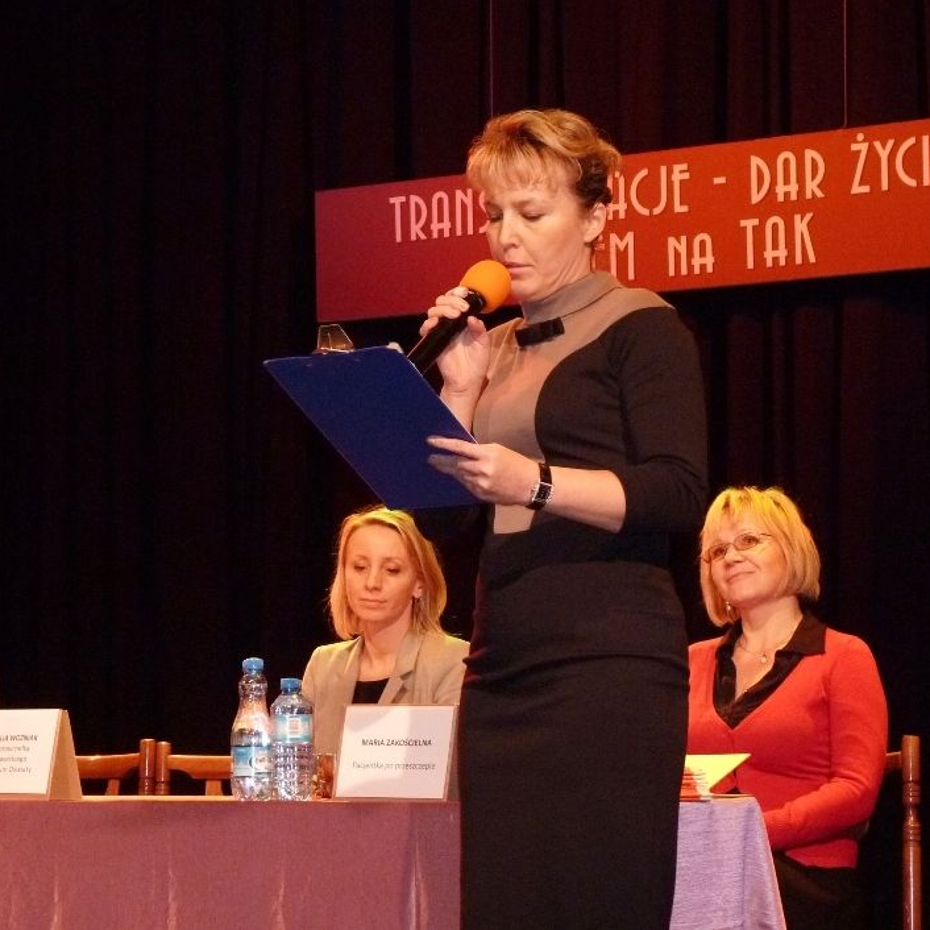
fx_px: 3131
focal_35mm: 103
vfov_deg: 16.9
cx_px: 366
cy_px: 464
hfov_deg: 16.9
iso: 400
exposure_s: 1/80
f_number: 3.4
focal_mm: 15.5
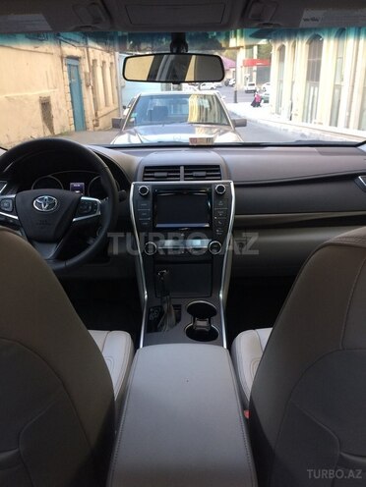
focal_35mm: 29
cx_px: 183
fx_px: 409
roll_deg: +1.1
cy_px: 244
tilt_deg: -23.9
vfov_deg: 61.7
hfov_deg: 48.2
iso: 50
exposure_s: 1/33
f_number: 2.2
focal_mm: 4.15
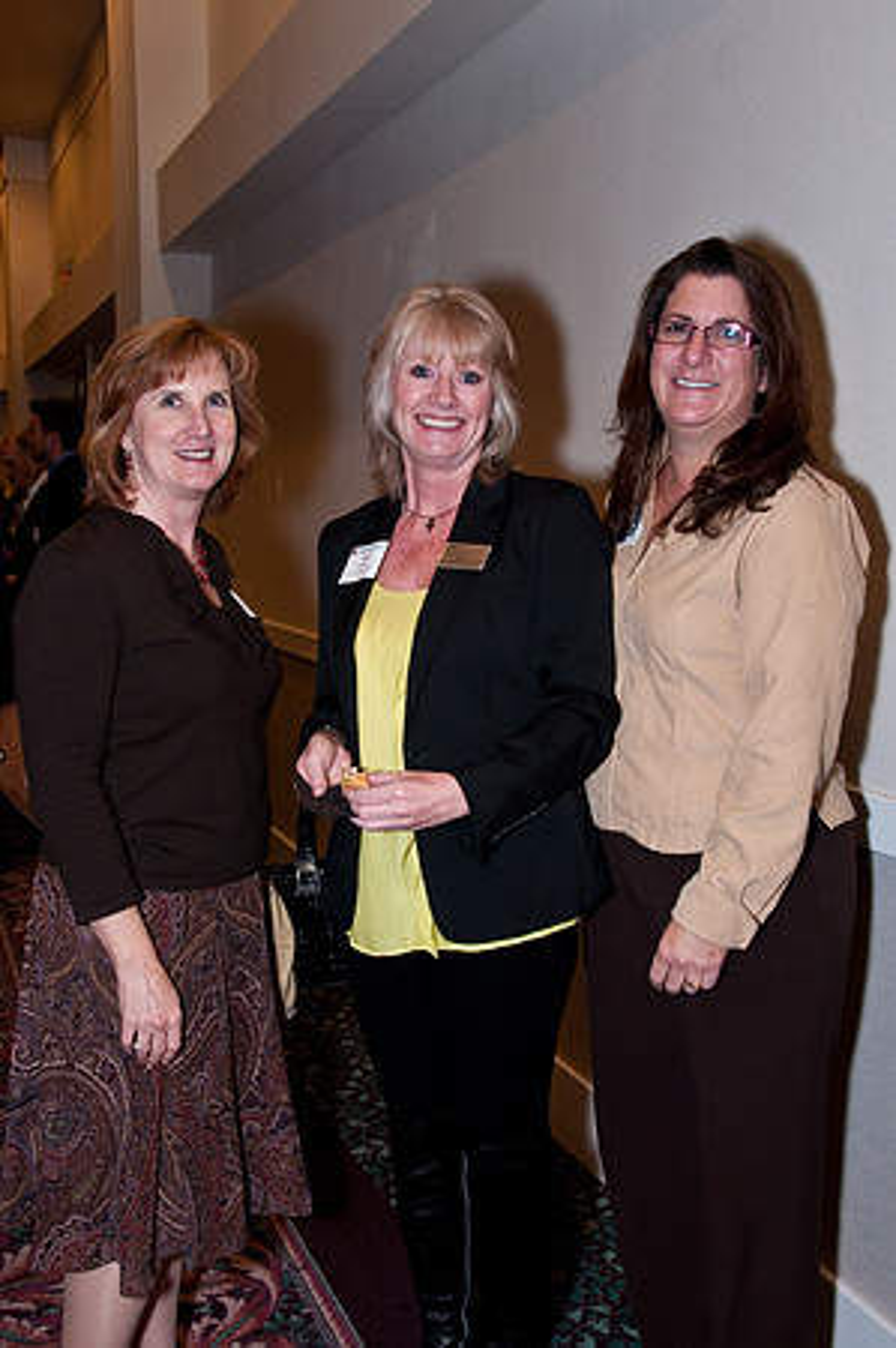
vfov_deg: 53.2
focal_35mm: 36
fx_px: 1347
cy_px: 674
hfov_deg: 36.8
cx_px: 448
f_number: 6.3
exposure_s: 1/60
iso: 640
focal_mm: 24
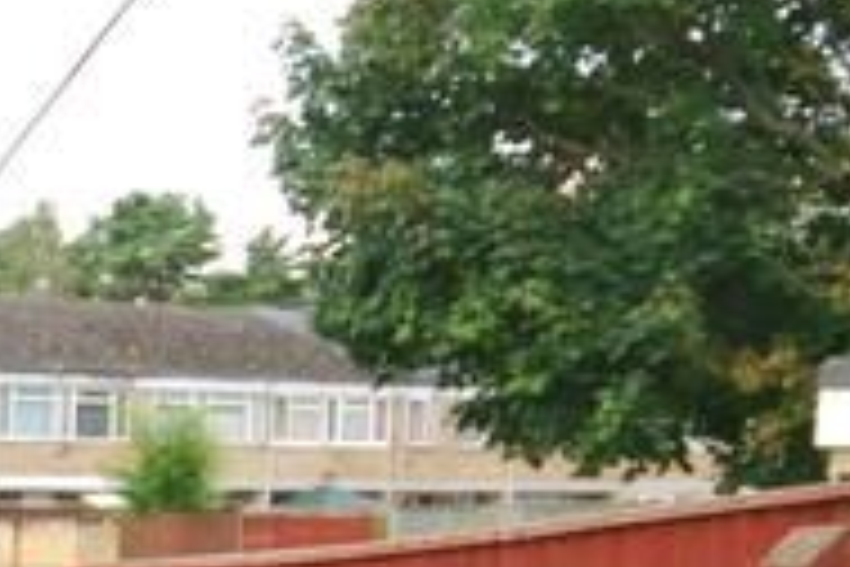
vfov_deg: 10.1
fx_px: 3069
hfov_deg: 14.0
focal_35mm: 130
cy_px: 938
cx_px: -693
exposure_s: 1/125
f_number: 5.3
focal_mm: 16
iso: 100
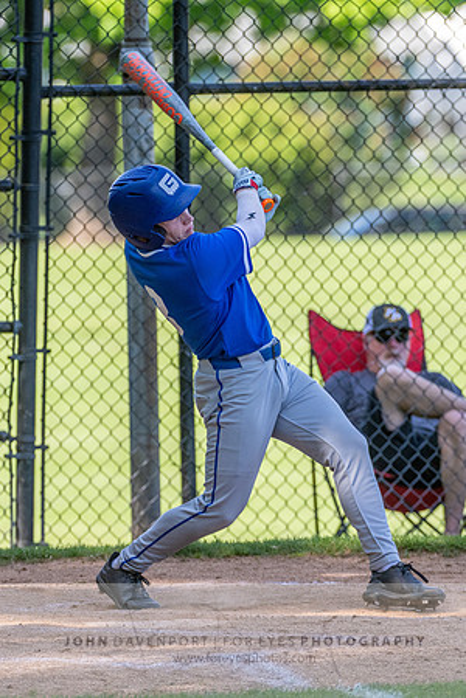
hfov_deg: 2.3
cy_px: 349
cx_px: 233
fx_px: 11547
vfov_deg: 3.5
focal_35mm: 595
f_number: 5.6
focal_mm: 390
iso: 1400
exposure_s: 1/1000
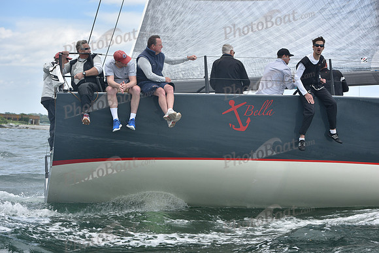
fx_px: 863
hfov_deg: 24.8
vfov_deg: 16.7
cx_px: 190
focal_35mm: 82
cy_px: 126
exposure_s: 1/1000
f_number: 5.6
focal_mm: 82
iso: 250
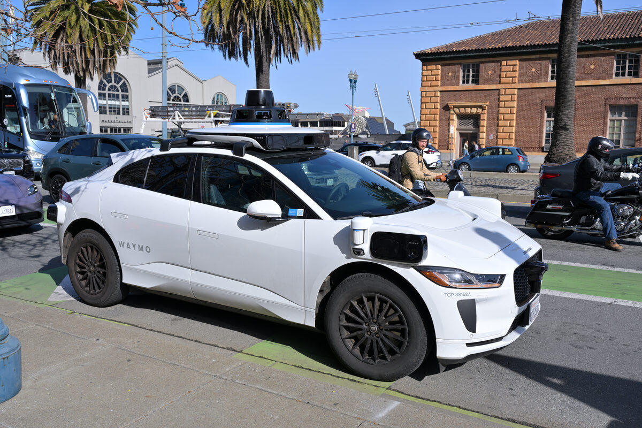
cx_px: 321
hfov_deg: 60.3
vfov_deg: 42.3
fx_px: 553
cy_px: 214
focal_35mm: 31
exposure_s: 1/320
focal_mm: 31
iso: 64
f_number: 8
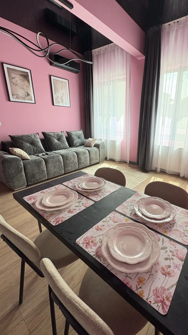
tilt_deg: -15.1
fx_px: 142
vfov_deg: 99.3
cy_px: 162
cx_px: 123
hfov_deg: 65.6
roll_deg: -1.1
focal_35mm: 16
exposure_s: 1/98
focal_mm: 2.22
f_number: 2.2
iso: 250
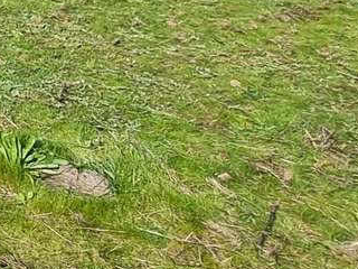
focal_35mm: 78
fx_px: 807
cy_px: -272
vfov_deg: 15.2
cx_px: -477
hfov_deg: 15.4
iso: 50
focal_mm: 2.2
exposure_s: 1/1824
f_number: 2.2
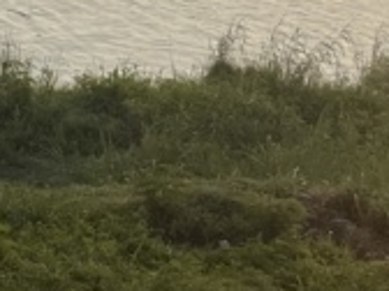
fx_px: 2090
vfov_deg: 7.5
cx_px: -621
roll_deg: +0.4
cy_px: -390
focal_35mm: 186
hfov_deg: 9.2
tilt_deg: -6.7
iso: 50
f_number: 1.6
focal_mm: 5.1
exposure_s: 1/2688
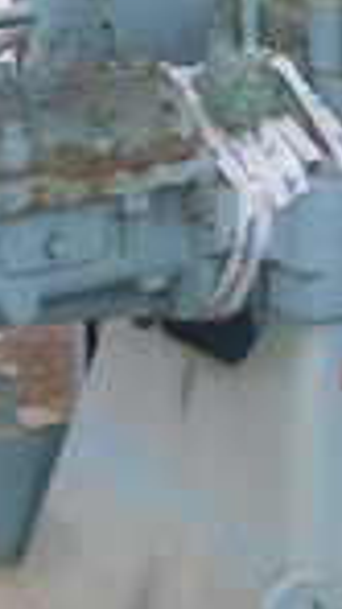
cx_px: 544
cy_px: 350
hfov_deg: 10.4
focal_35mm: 112
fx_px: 1810
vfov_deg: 19.1
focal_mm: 6.3
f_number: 7.7
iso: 80
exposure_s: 1/125
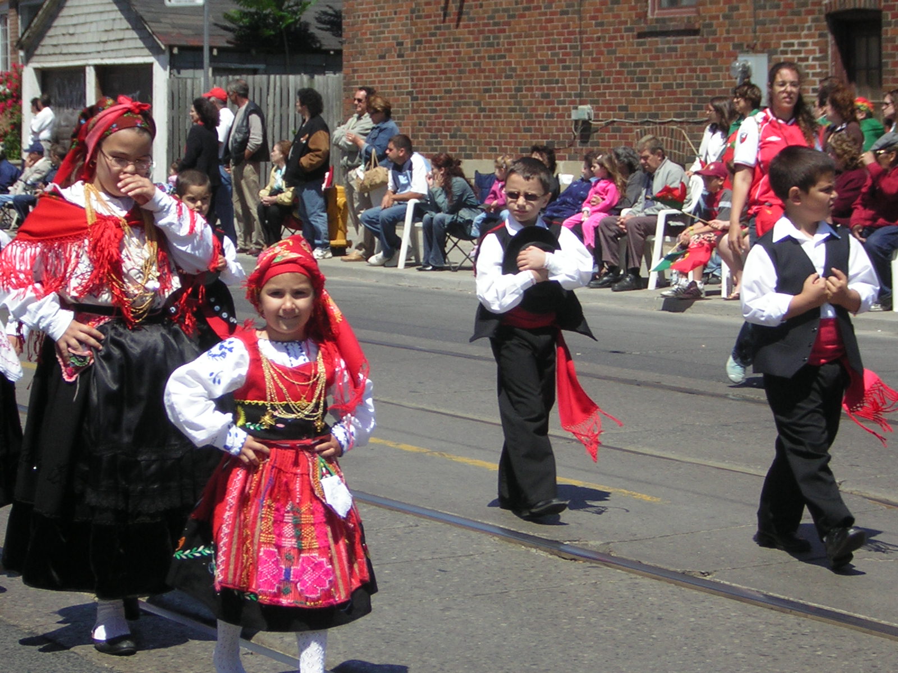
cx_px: 449
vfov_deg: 13.7
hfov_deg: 18.2
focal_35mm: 108
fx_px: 2802
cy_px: 336
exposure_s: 1/419
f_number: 4.7
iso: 50
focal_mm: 14.1
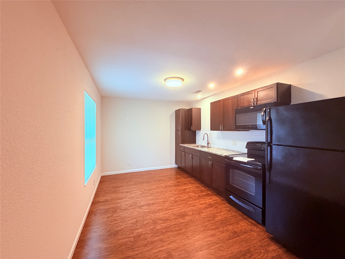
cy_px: 130
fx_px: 140
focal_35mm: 14
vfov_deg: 85.7
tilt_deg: -0.6
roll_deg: +0.4
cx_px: 172
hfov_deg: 102.1
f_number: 2.2
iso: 320
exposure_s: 1/60
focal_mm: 2.22
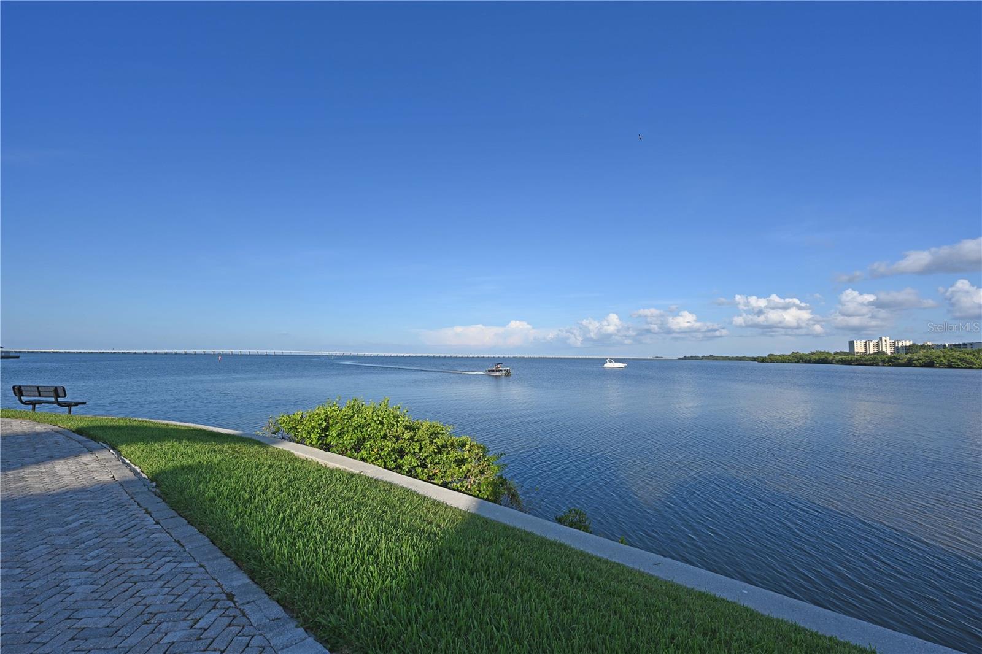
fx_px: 382
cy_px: 327
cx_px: 491
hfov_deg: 104.3
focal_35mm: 14
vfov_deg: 81.2
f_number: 8
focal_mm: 14
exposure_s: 1/400
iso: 100
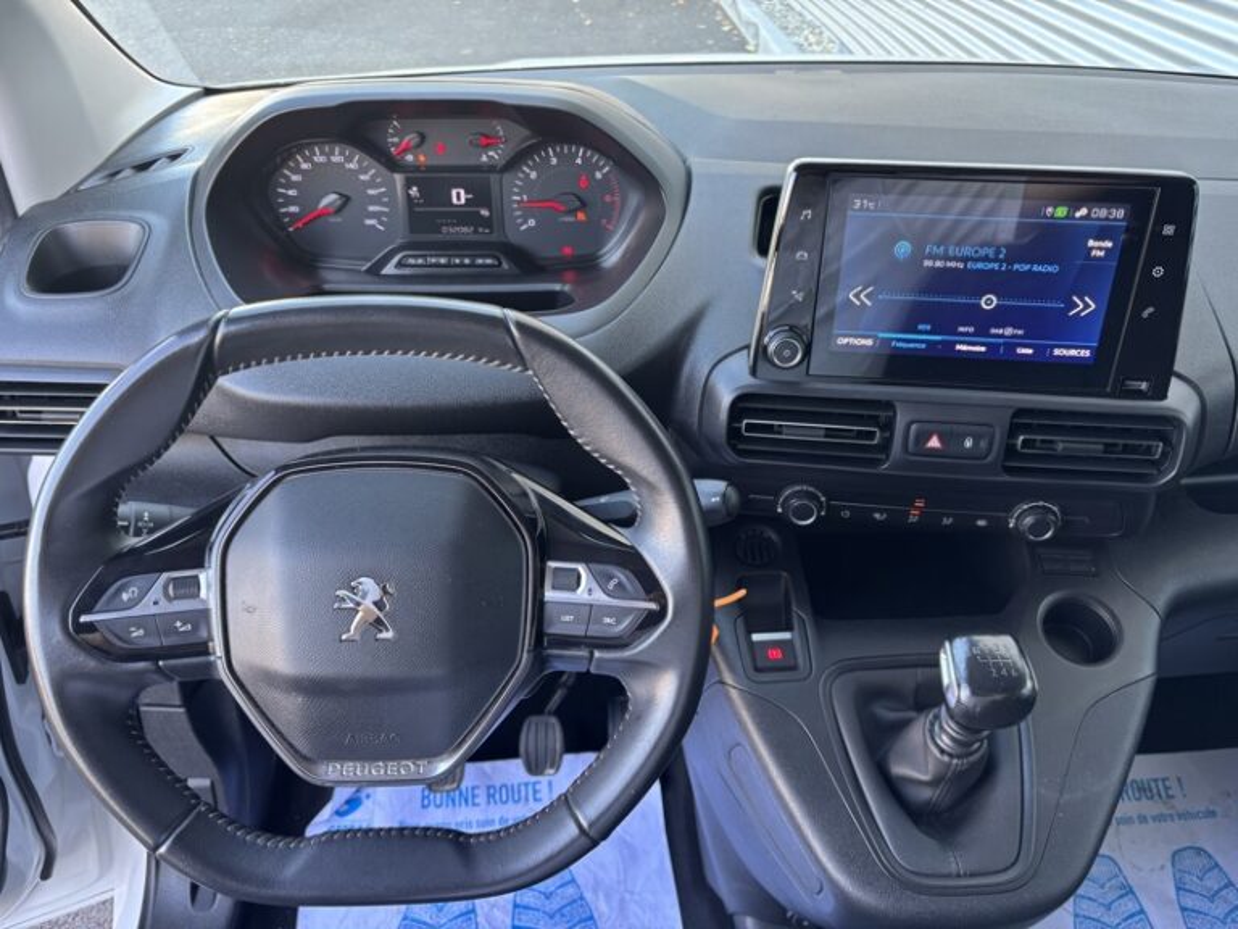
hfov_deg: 67.3
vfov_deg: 53.1
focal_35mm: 26
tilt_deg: -35.8
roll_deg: -1.0
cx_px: 619
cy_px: 464
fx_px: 930
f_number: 1.6
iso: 125
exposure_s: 1/82
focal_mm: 5.96
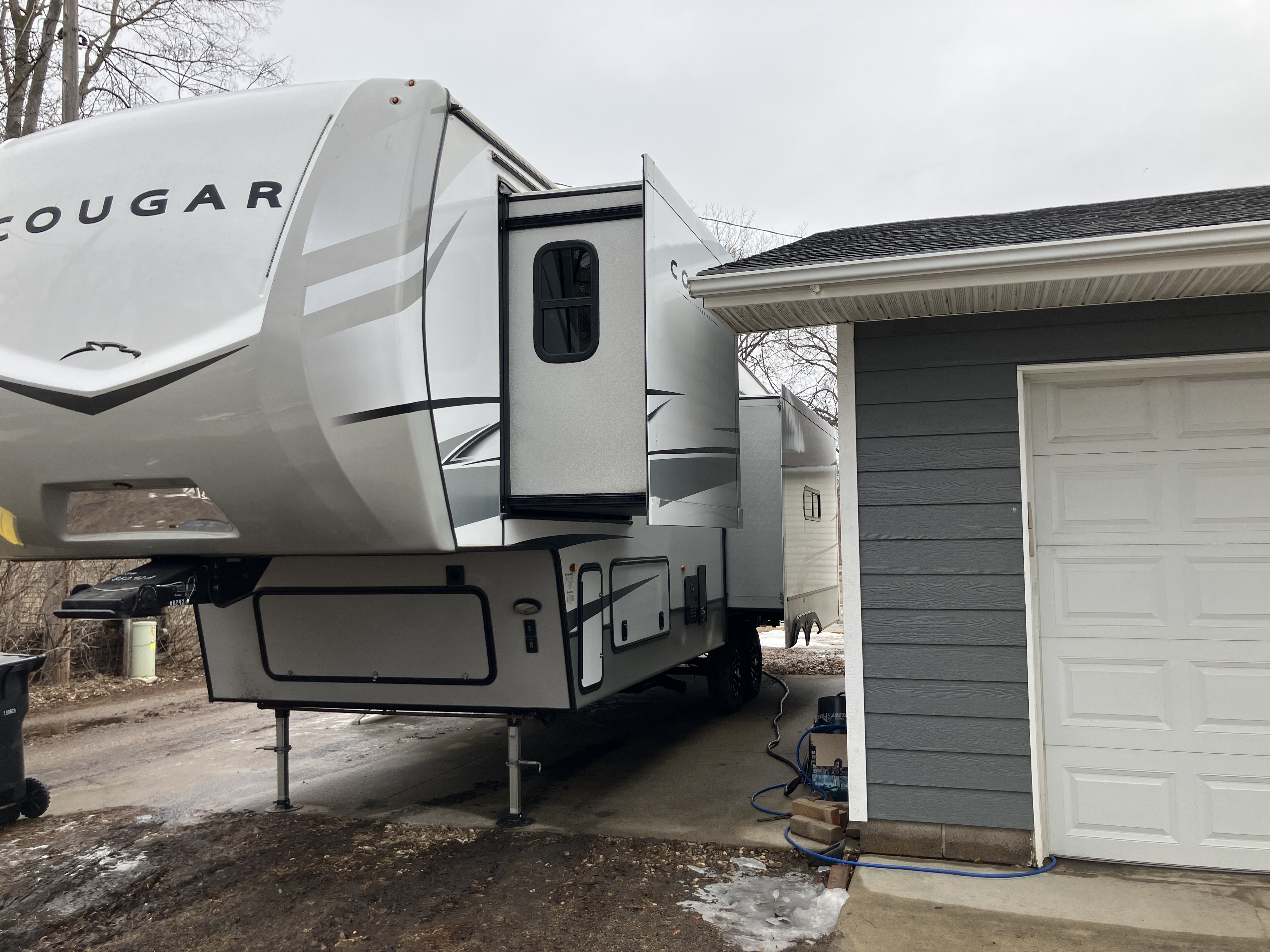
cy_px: 476
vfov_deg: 49.7
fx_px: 1027
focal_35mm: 28
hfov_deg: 63.4
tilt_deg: +5.1
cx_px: 635
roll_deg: +0.1
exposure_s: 1/244
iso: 25
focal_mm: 3.99
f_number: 1.8
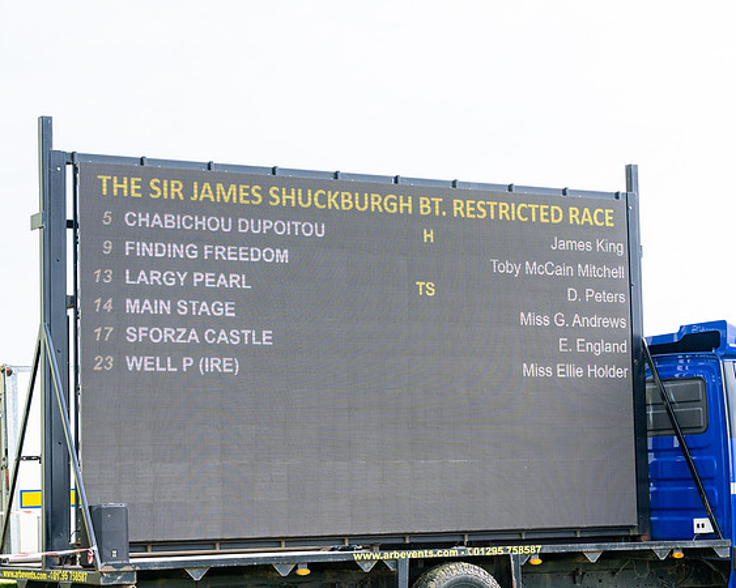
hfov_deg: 21.5
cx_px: 387
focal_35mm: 89
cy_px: 294
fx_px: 1938
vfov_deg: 17.3
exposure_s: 1/800
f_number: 5.6
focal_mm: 79
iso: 400
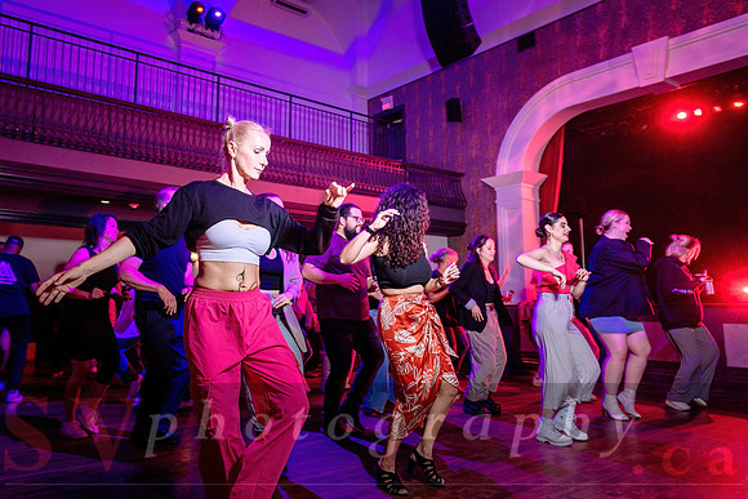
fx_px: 560
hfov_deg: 67.3
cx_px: 338
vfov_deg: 48.0
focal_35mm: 27
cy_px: 231
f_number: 3.2
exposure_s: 1/60
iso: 1000
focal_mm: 24
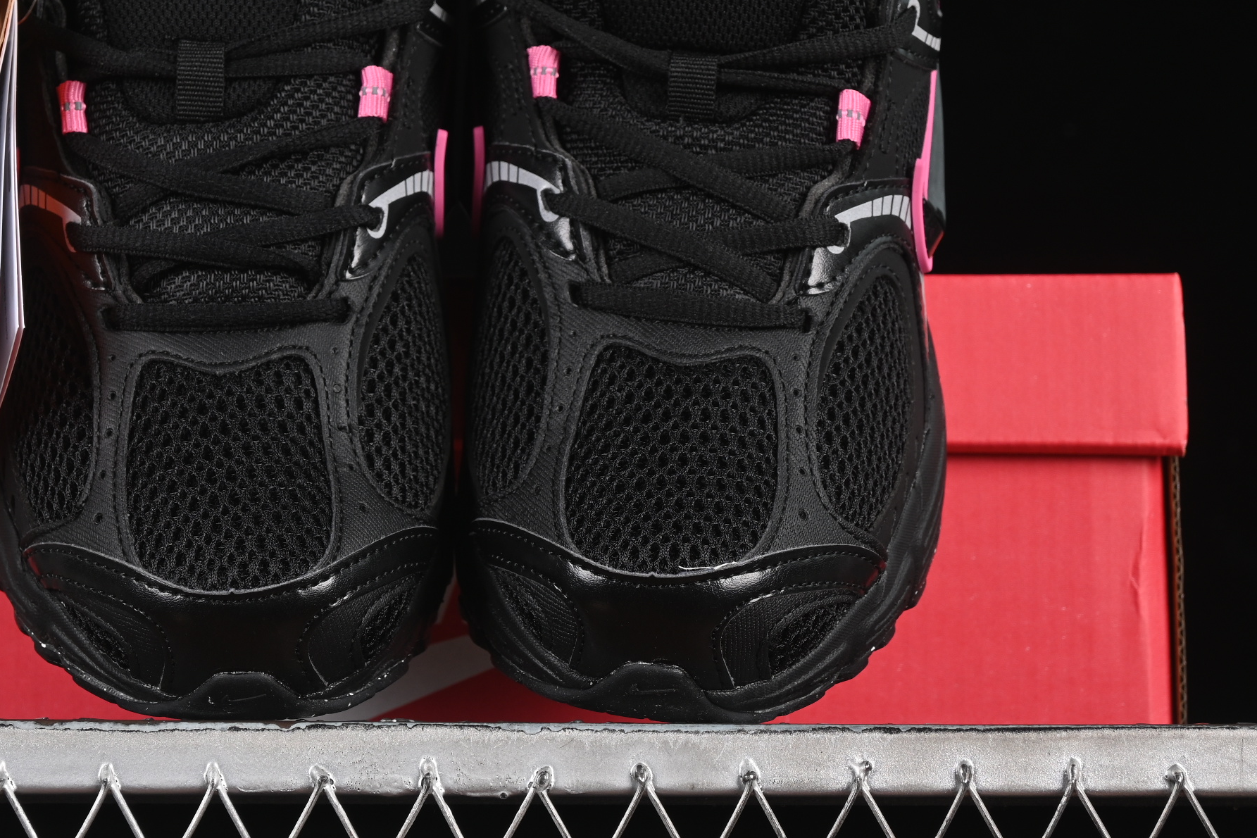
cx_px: 461
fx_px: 4085
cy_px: 311
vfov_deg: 11.7
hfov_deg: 17.5
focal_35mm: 117
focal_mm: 50
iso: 160
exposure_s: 1/50
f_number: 6.3
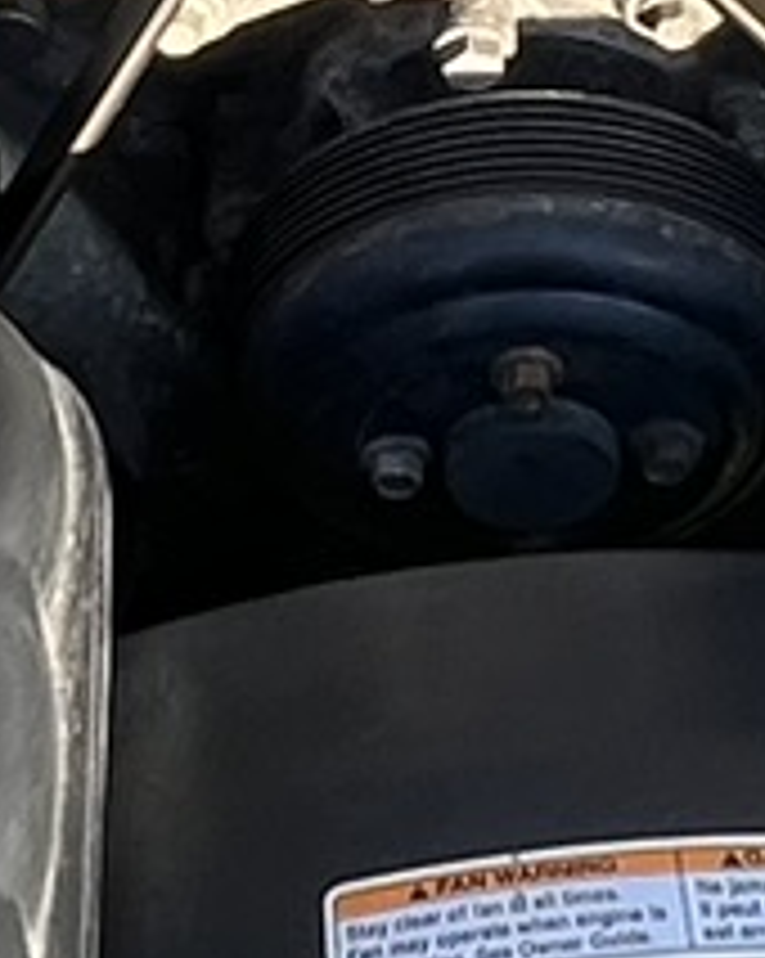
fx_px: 3458
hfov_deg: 12.6
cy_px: -418
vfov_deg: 14.8
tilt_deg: -47.2
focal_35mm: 122
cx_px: 392
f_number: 1.8
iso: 32
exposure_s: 1/200
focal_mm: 1.57
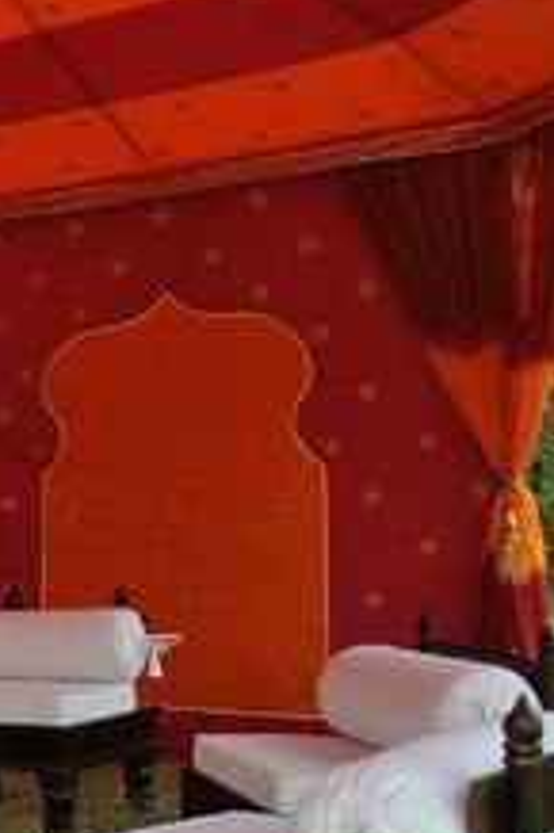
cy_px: 489
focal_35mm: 62
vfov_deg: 32.3
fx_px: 1433
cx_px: -397
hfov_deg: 18.1
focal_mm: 18
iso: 100
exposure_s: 1/160
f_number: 6.3
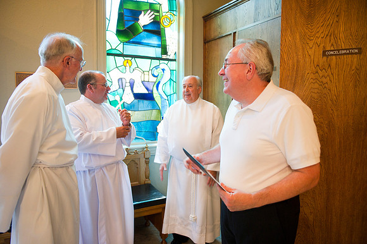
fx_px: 265
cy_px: 122
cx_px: 184
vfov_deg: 49.5
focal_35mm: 26
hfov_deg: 69.4
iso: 2000
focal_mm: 26
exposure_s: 1/80
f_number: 2.8
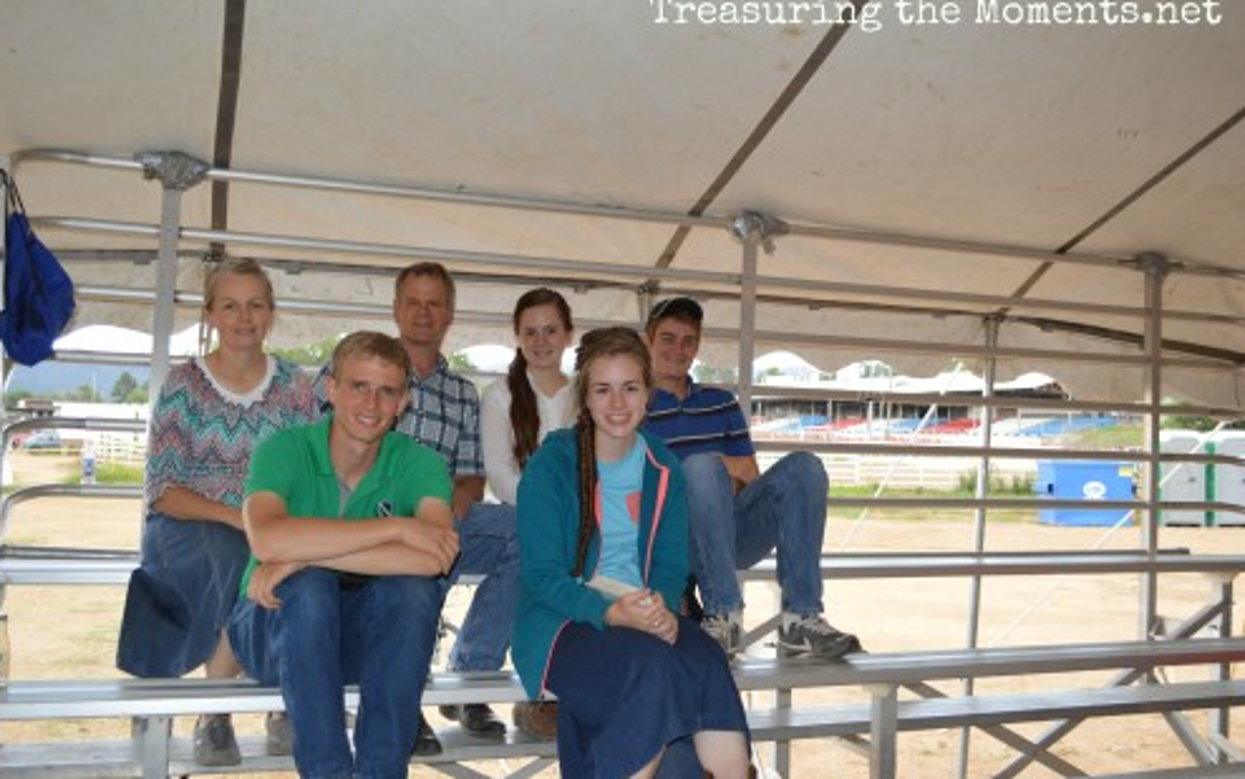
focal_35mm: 34
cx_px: 622
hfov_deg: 56.7
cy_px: 391
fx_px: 1154
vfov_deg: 37.3
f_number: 4
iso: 360
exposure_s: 1/125
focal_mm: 22
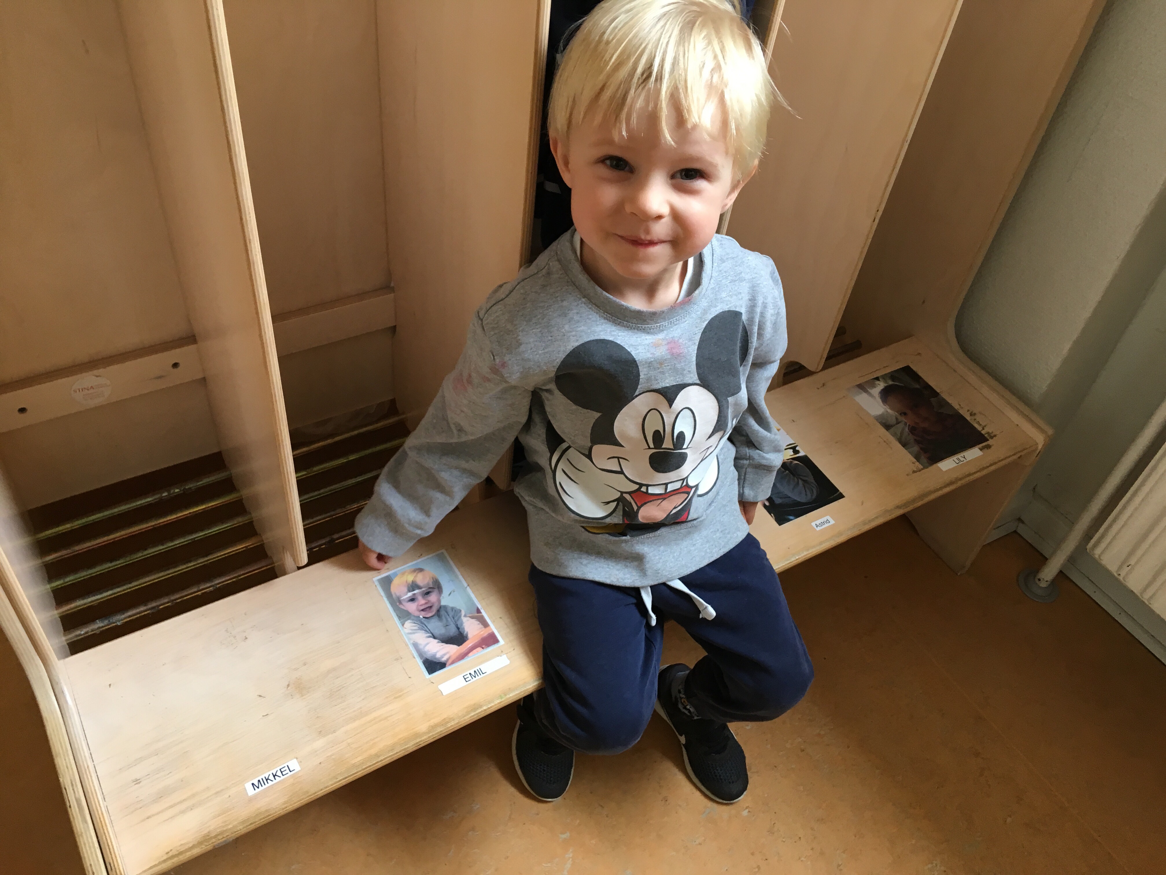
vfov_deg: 48.2
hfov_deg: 61.7
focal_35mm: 29
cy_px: 438
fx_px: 977
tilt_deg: -46.3
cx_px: 583
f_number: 2.2
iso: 100
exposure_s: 1/33
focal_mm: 4.15
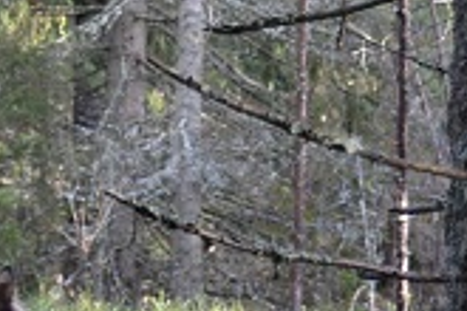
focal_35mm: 216
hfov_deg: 9.3
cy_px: 339
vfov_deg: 6.3
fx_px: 2802
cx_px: -158
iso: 640
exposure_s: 1/60
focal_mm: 34
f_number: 4.5
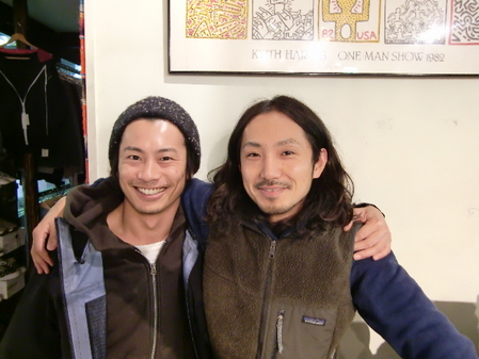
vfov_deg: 49.8
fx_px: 388
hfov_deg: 63.4
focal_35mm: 28
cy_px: 180
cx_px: 240
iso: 400
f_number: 2.6
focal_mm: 4.9
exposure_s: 1/10
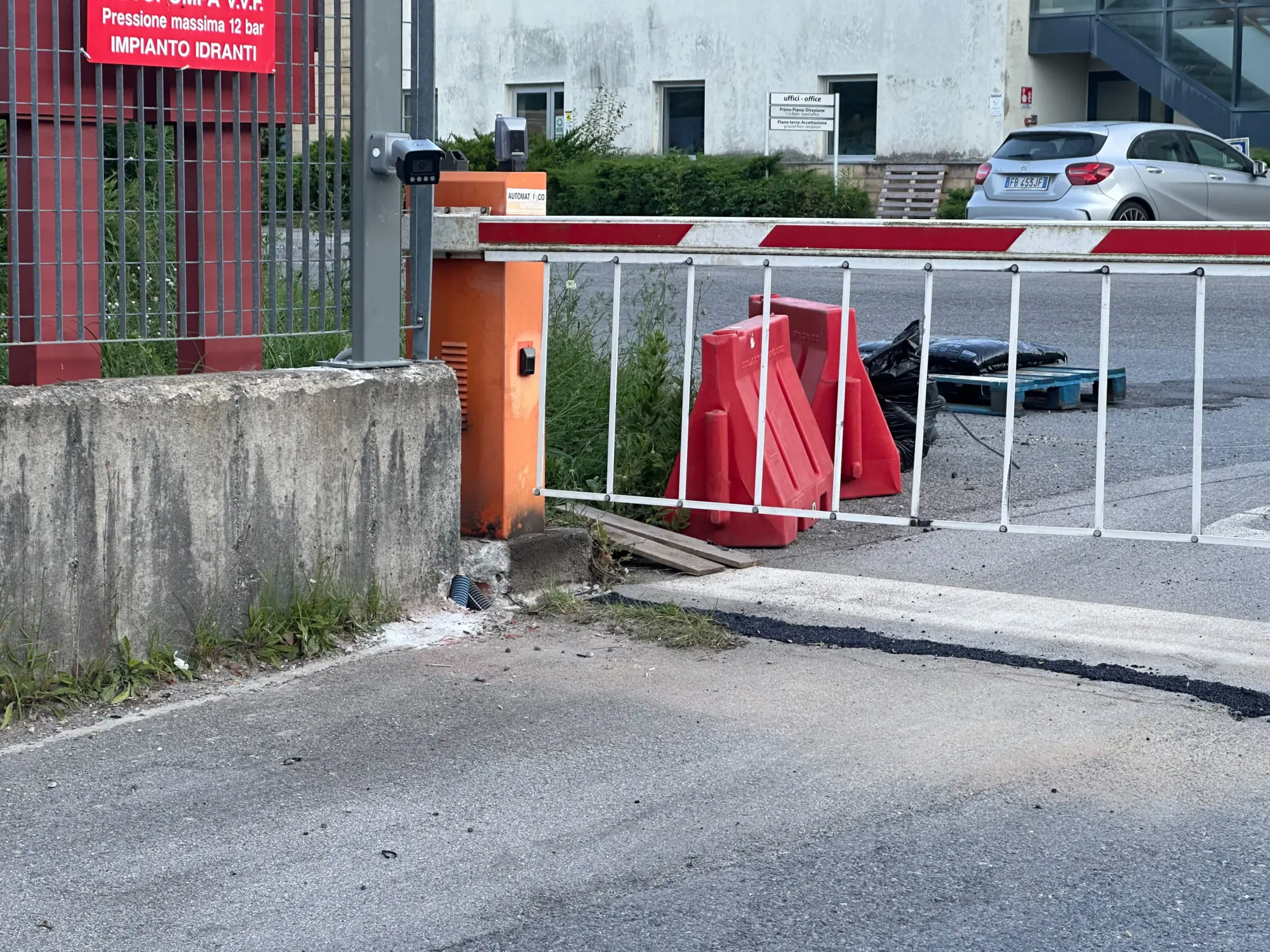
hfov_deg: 25.3
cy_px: 476
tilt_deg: -5.3
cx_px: 635
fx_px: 2825
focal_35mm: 77
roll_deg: -0.3
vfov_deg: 19.1
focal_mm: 9
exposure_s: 1/99
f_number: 2.8
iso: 40
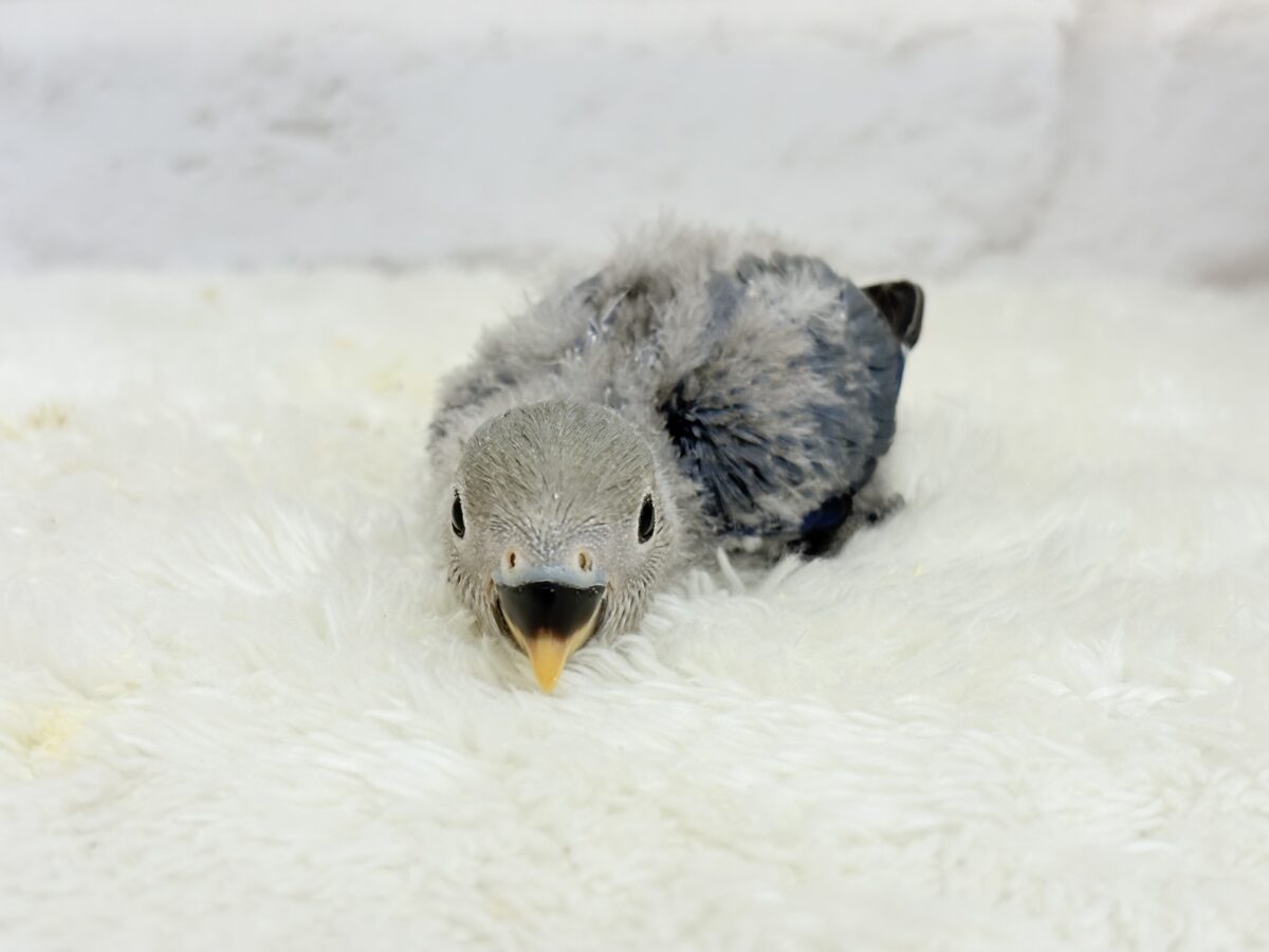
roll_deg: +0.8
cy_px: 476
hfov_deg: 36.8
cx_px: 634
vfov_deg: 28.0
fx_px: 1906
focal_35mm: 52
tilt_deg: -14.9
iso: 64
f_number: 1.6
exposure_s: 1/100
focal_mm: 5.96
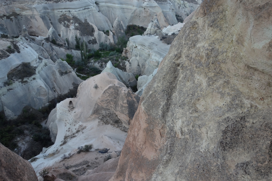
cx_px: 136
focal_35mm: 28
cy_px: 90
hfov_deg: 65.5
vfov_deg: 46.4
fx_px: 212
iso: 125
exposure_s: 1/100
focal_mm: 10.4
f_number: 2.8
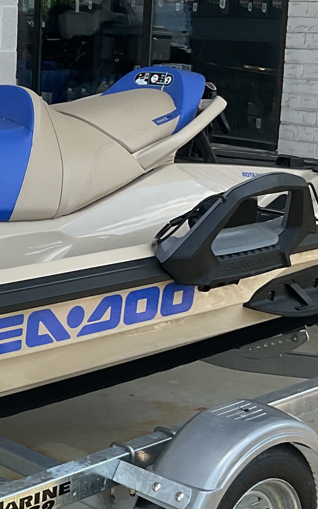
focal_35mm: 84
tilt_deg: -12.9
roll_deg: +0.6
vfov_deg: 24.6
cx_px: -149
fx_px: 1165
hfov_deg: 14.6
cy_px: 249
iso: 16
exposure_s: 1/635
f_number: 1.8
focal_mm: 3
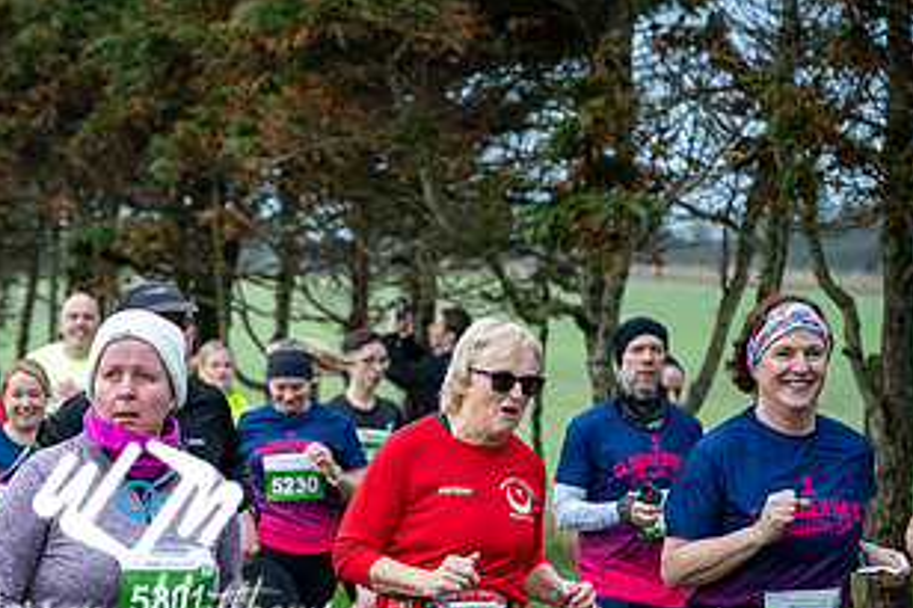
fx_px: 3346
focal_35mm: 132
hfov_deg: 15.4
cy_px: 565
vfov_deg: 10.3
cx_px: 136
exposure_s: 1/1250
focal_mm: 70
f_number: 2.8
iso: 560
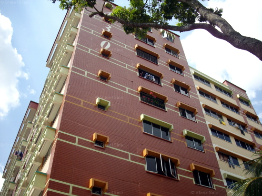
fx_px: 280
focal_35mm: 37
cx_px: 131
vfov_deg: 38.6
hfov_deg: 50.2
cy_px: 98
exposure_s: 1/160
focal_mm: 6.2
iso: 80
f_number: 5.6
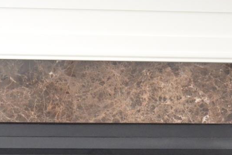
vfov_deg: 7.6
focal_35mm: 178
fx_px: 1147
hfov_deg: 11.5
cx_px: 54
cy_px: 184
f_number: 7.1
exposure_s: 1/200
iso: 4000
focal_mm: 42
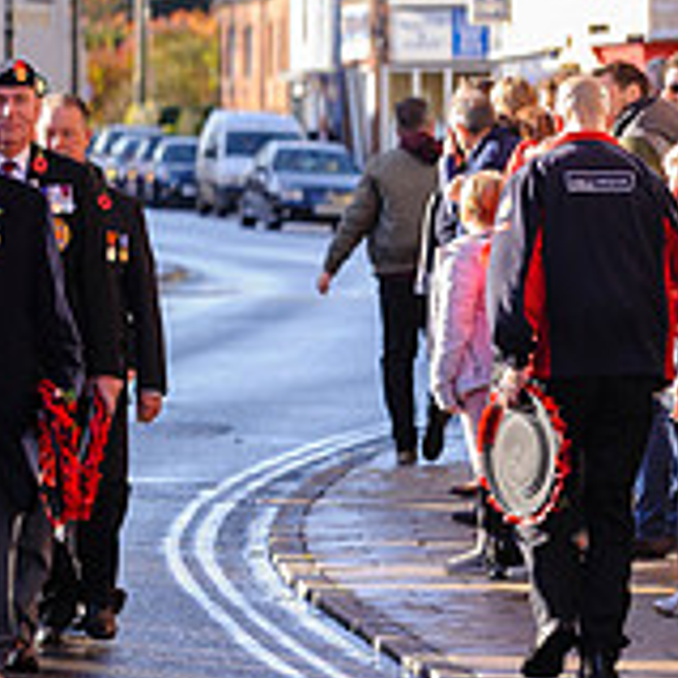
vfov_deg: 4.6
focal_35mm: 377
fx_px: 8354
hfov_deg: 4.6
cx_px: -533
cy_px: 72
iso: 400
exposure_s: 1/500
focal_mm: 120
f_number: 4.8
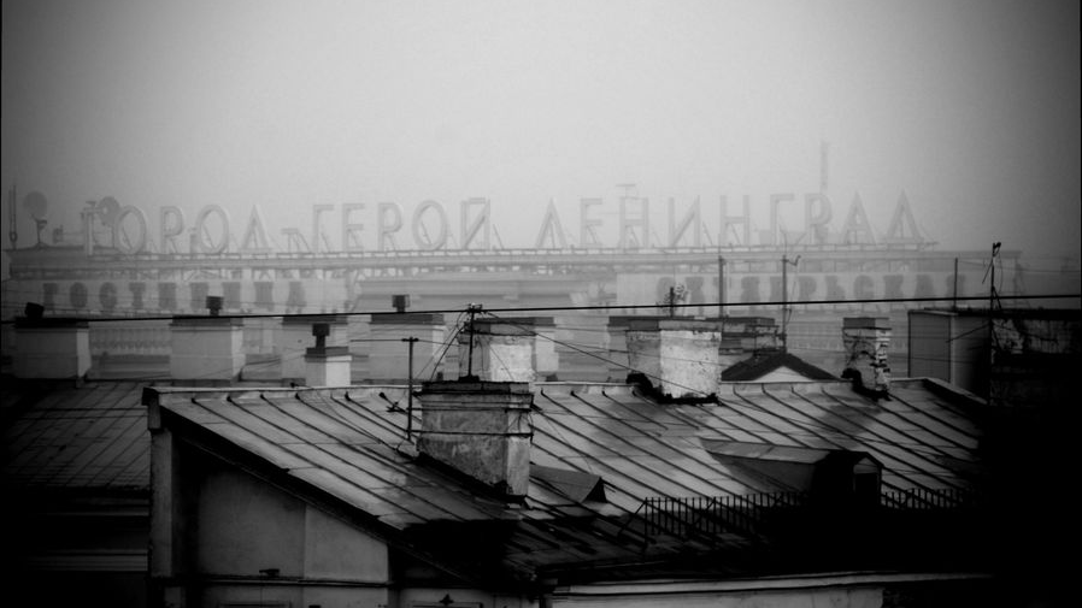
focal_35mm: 307
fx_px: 8794
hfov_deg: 7.0
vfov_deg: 4.0
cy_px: 255
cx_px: 541
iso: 140
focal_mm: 195
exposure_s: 1/160
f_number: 5.6
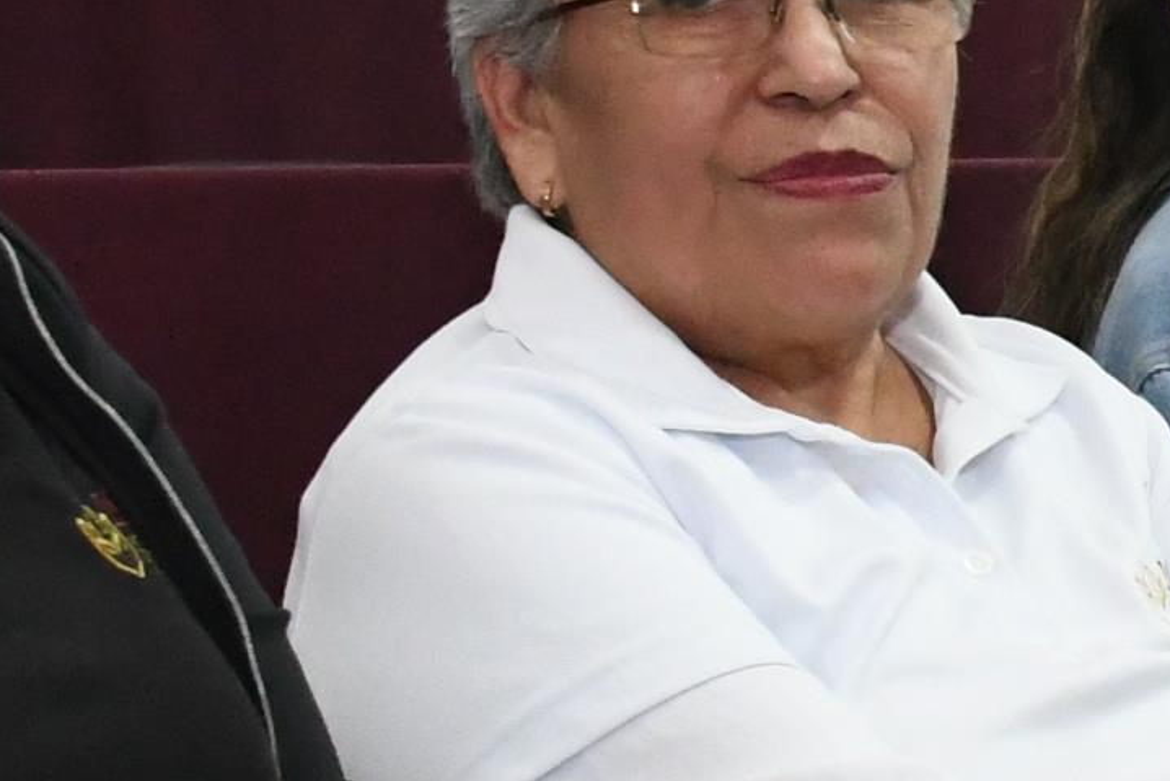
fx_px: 6241
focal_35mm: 192
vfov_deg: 7.2
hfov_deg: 10.3
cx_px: 1773
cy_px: 429
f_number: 5.6
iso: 5000
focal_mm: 22
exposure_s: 1/100
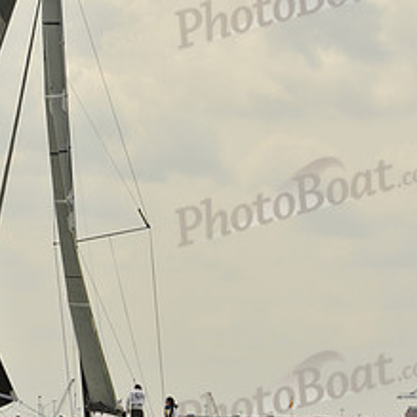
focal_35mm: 236
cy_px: 126
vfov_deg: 7.4
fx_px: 3216
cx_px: 77
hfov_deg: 7.4
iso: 250
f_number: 11
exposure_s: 1/640
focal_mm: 105
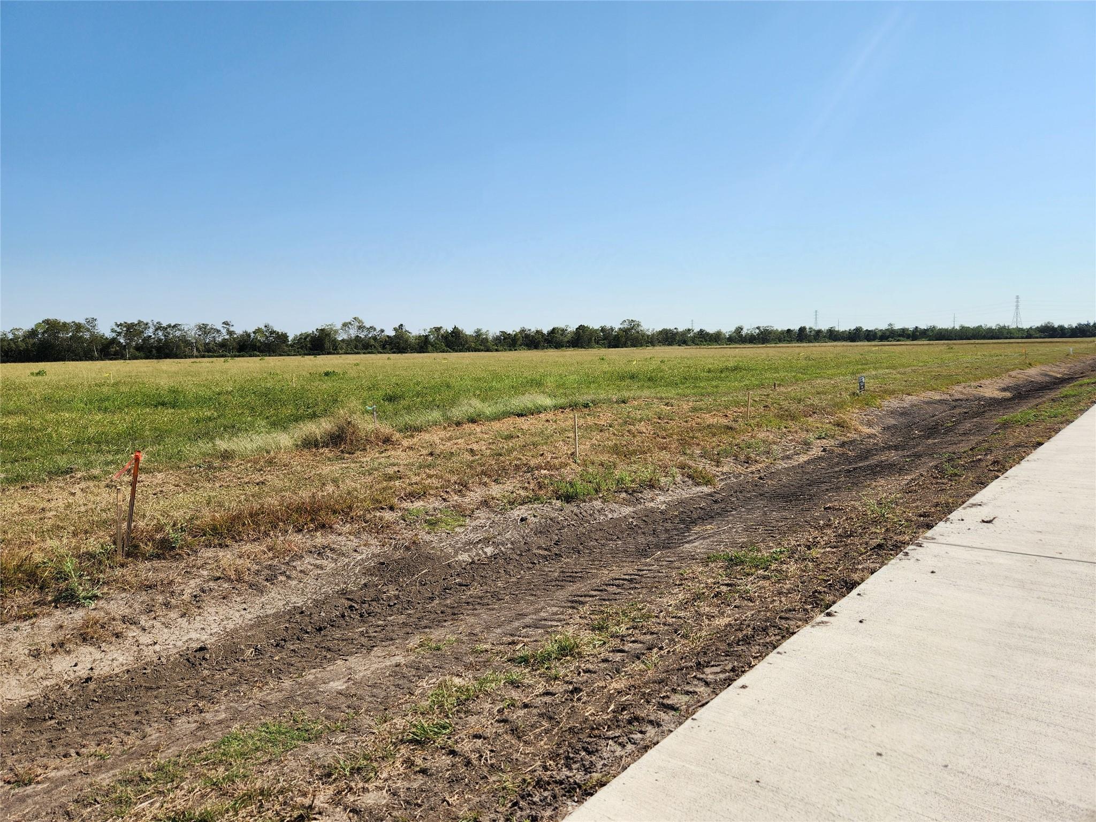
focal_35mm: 23
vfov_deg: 58.9
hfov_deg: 73.9
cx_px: 548
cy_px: 411
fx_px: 728
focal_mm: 5.4
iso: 20
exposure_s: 1/2470
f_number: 1.8
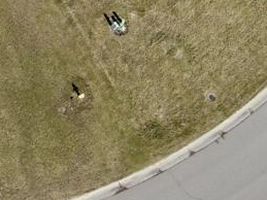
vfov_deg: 14.6
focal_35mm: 95
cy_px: -92
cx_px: -195
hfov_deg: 17.3
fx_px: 732
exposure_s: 1/500
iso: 100
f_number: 2.8
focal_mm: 4.5
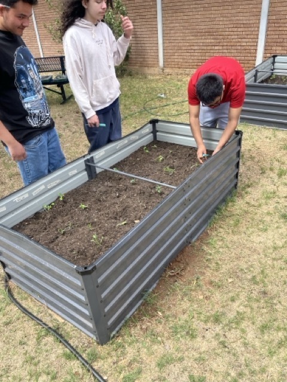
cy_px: 191
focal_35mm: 26
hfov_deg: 53.1
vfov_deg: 67.3
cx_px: 144
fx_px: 287
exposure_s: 1/727
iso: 50
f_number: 1.6
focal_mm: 5.1
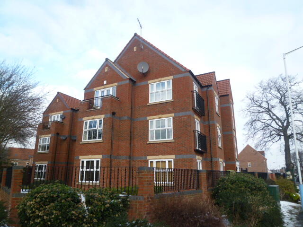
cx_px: 152
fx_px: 210
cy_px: 114
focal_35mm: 24
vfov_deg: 56.8
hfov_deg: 71.6
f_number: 2.8
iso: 80
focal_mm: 4.3
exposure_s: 1/250
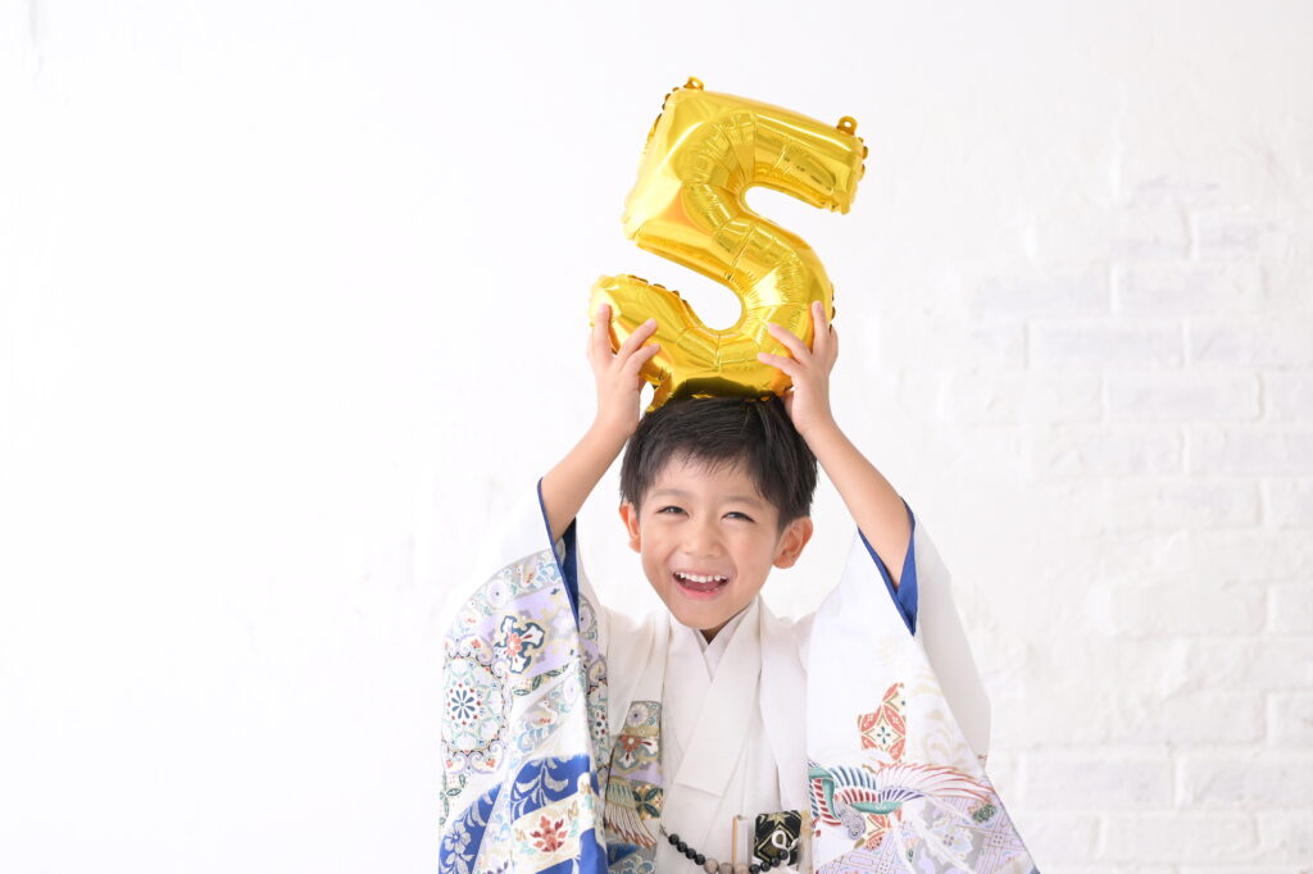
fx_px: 1823
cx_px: 656
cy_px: 437
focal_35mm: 50
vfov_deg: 27.0
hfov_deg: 39.6
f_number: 2.8
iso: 160
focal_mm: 50
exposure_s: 1/200
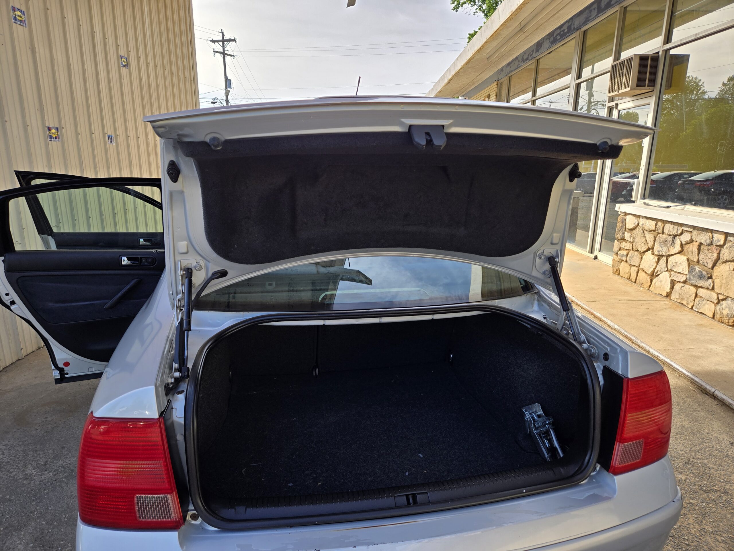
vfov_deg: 58.9
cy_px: 276
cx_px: 367
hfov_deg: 73.9
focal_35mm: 23
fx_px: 488
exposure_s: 1/794
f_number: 1.8
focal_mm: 5.4
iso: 25
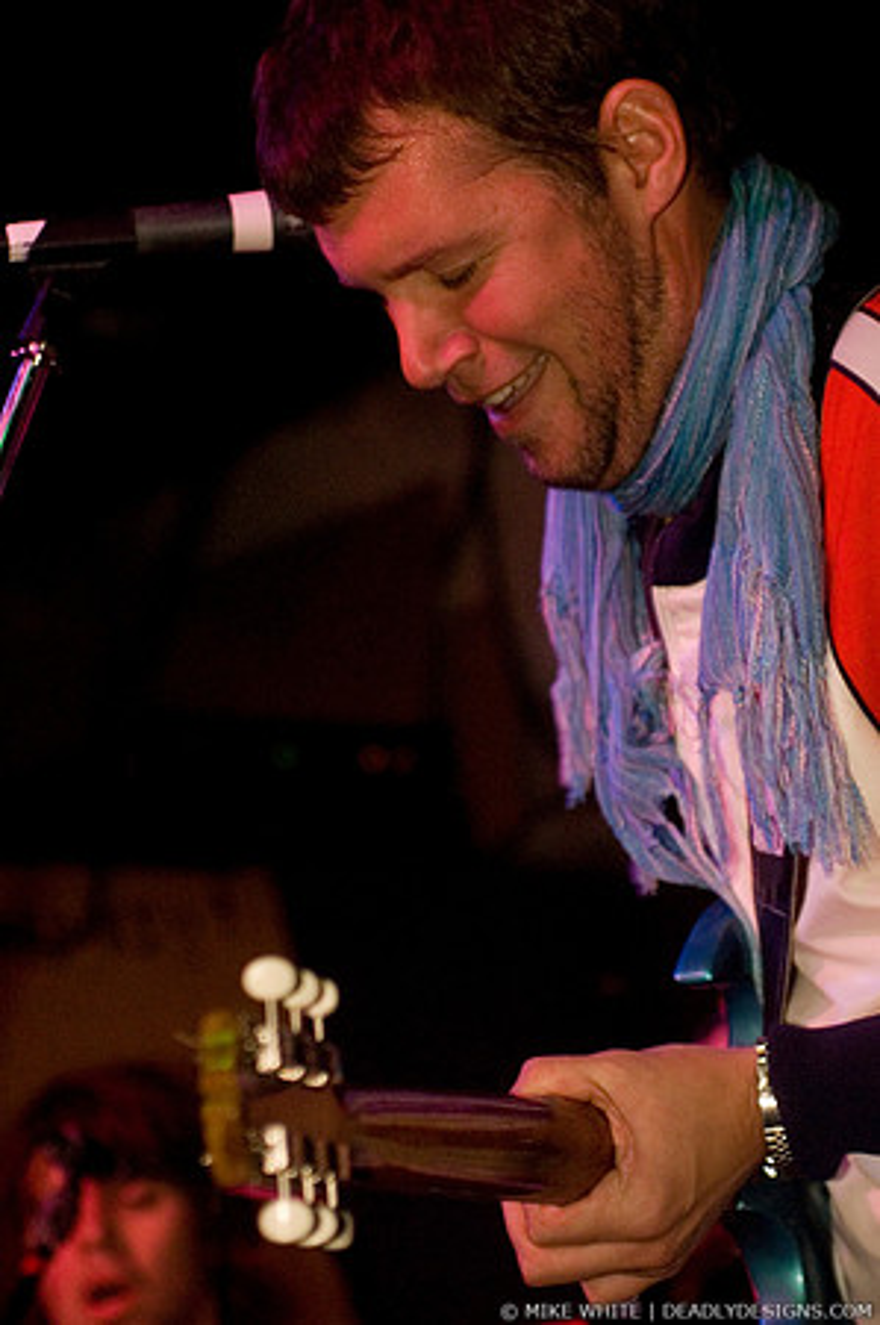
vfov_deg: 21.9
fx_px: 3418
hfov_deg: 14.7
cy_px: 662
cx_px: 440
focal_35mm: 93
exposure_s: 1/40
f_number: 3.2
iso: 800
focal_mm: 62
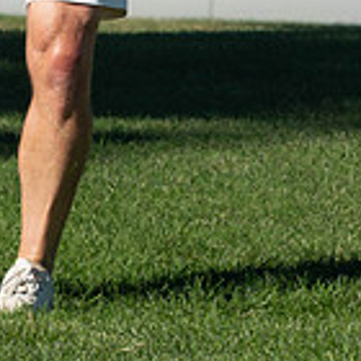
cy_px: -194
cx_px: 31
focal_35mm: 1374
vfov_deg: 1.3
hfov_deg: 1.3
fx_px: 16211
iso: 1250
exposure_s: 1/2000
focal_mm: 132
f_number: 9
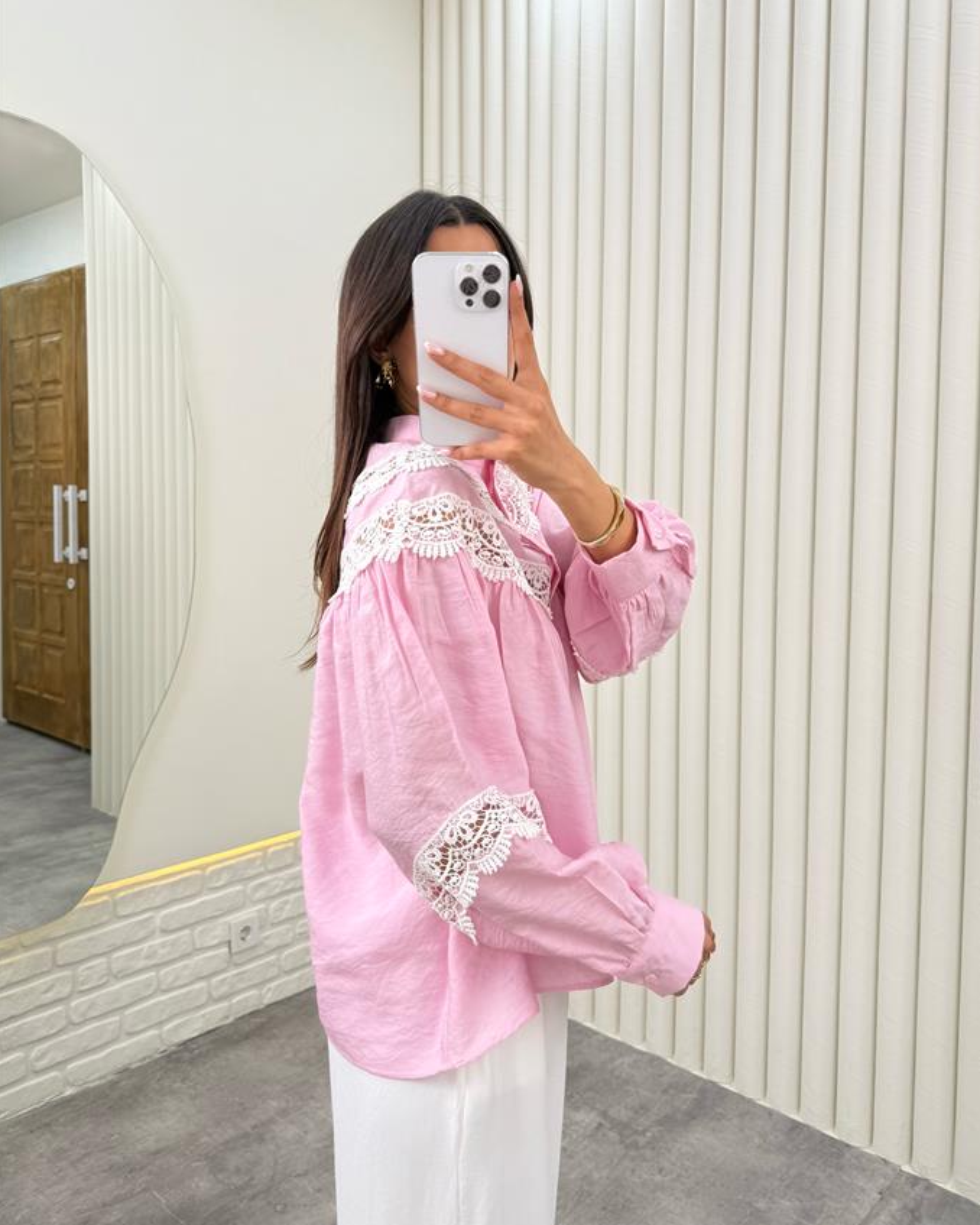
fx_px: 942
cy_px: 584
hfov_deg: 54.9
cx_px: 505
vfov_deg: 66.0
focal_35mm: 26
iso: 80
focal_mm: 6.76
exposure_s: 1/342
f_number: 1.78
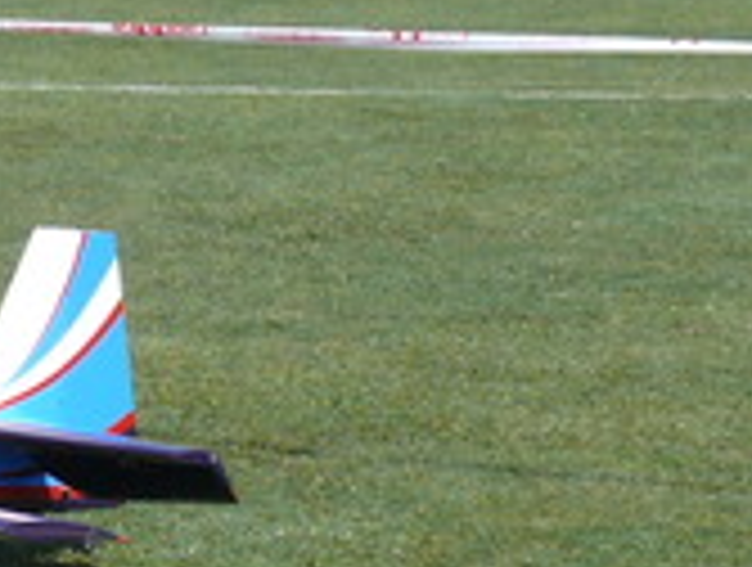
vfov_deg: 6.2
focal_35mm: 239
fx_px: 5203
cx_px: -603
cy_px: 567
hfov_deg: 8.0
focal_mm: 10.5
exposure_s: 1/500
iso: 100
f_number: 5.6
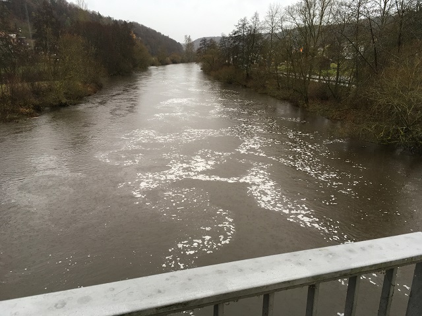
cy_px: 158
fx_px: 354
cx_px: 211
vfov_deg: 48.2
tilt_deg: -17.2
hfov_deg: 61.7
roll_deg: -1.2
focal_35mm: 29
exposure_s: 1/100
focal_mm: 4.15
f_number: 2.2
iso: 40
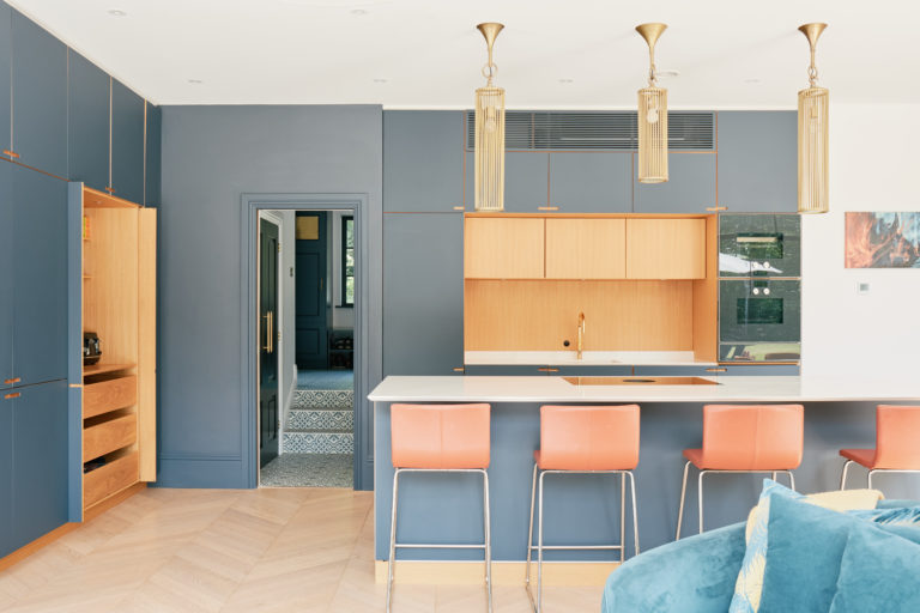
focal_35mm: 32
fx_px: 818
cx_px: 460
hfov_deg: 58.7
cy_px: 306
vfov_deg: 41.1
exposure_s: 1/6
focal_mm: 21.3
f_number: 11
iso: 160
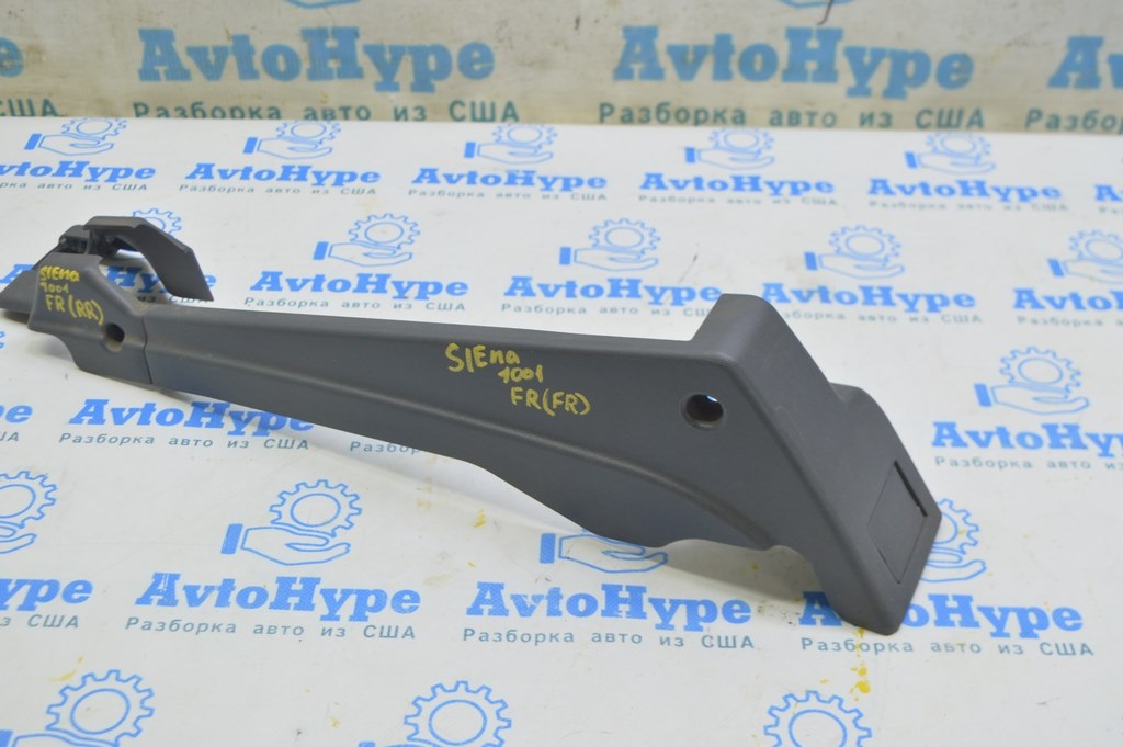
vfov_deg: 29.8
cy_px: 374
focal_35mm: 45
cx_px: 562
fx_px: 1403
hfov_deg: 43.6
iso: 400
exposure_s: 1/20
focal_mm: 30
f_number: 5.6
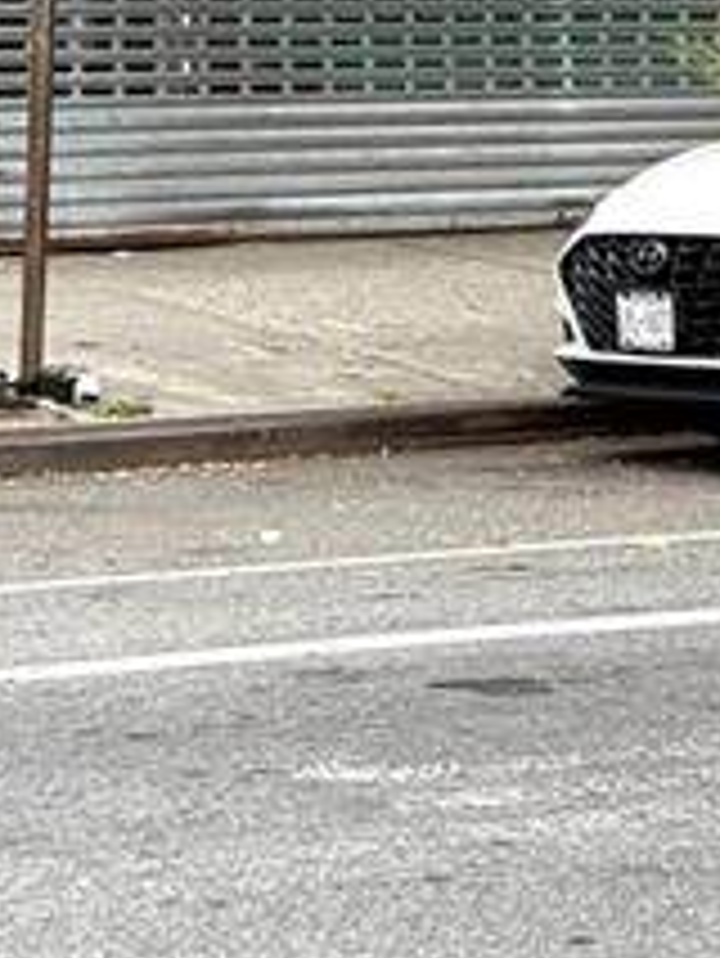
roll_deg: +0.0
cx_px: 302
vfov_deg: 10.7
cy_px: -765
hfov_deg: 8.6
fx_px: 4793
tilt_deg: +8.3
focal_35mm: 173
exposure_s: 1/975
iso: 100
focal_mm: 6.76
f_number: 1.78
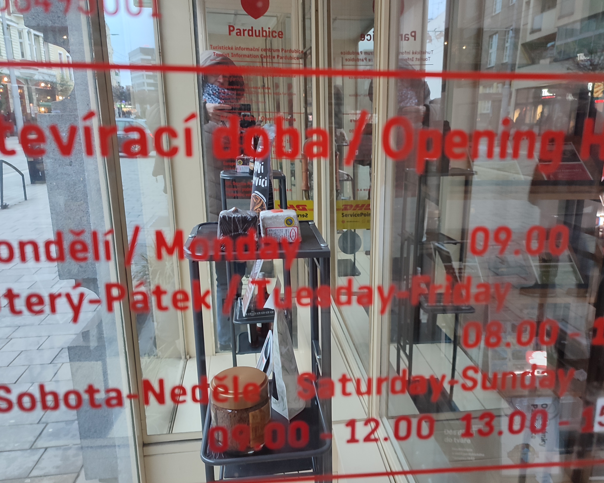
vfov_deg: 48.4
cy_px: 263
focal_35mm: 30
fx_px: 536
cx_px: 332
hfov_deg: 58.7
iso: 435
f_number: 1.9
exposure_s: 1/20
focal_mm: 6.04
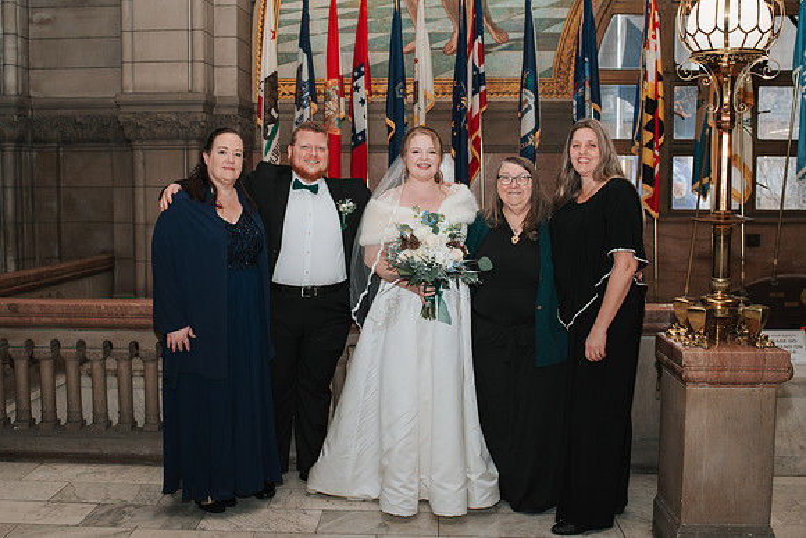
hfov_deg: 50.6
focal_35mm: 38
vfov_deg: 35.0
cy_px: 246
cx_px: 387
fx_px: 852
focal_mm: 35
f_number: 3.5
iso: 1000
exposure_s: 1/200
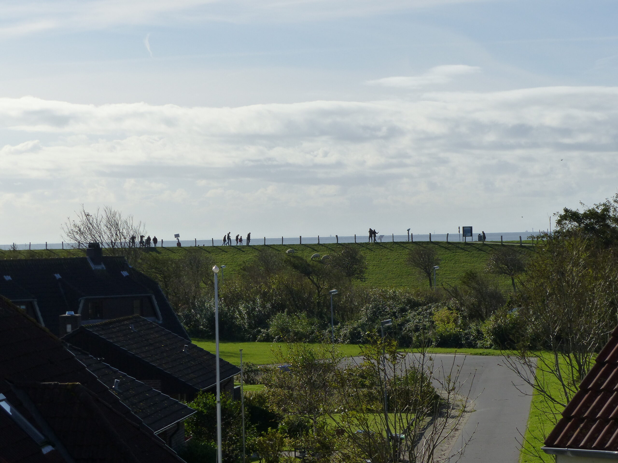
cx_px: 309
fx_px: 2285
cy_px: 232
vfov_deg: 11.6
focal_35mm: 128
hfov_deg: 15.4
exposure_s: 1/1600
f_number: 5
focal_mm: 23.1
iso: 160
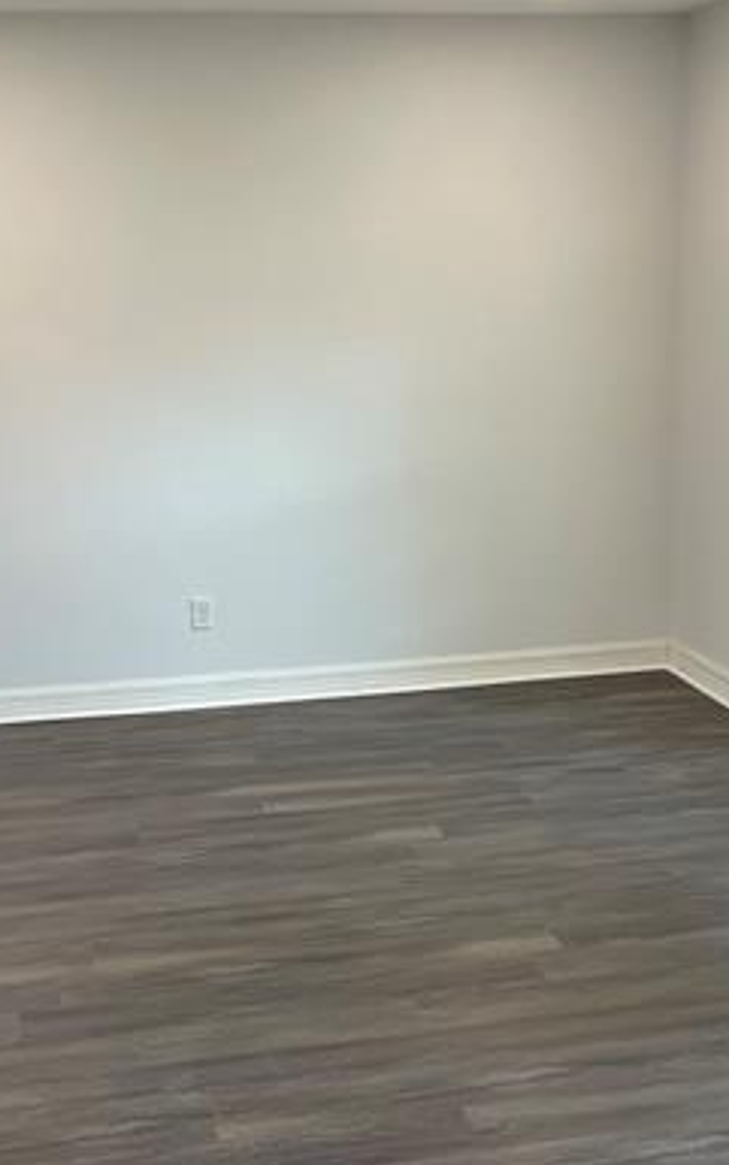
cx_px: 399
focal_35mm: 55
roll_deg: +2.7
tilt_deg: -13.6
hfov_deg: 23.6
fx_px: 1746
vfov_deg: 36.7
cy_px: 699
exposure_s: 1/120
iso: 125
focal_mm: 4.2
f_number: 1.6
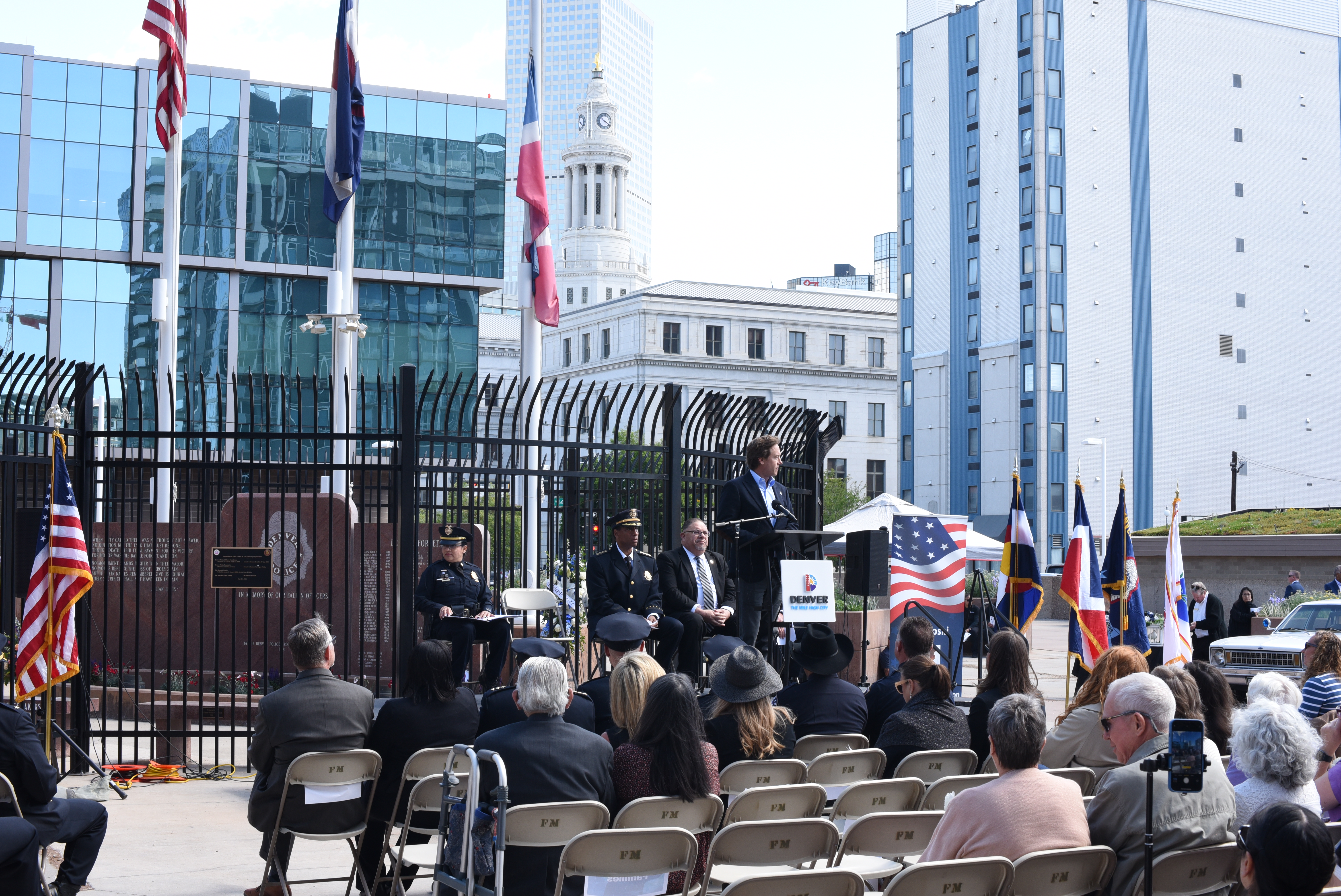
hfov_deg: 39.6
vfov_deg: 27.0
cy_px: 448
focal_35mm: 50
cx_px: 670
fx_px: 1863
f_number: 13
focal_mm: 50
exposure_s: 1/80
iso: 500
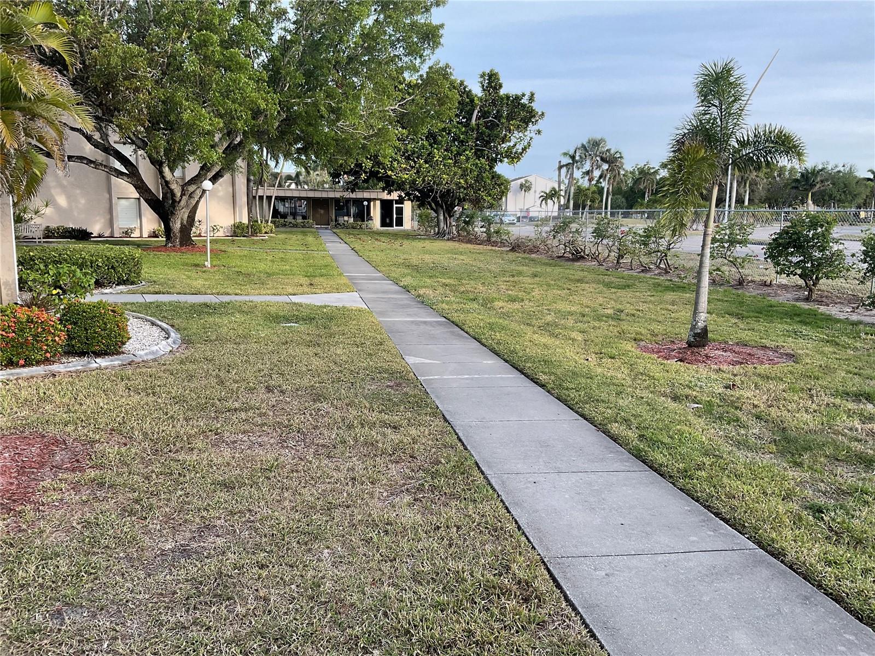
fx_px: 733
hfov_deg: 61.7
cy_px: 328
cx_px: 438
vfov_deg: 48.2
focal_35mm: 29
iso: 16
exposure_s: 1/273
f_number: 1.8
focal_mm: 3
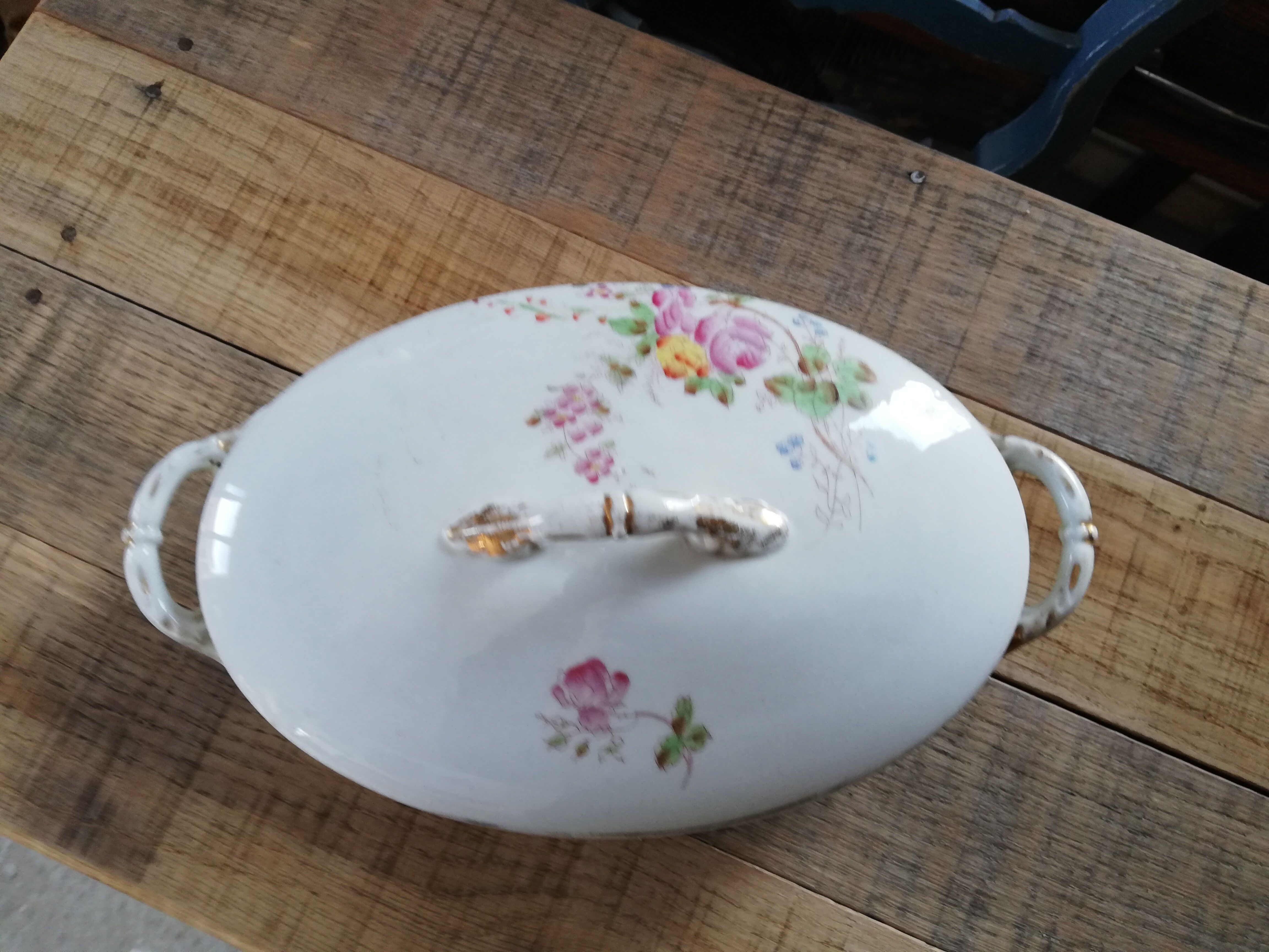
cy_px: 476
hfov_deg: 65.3
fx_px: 990
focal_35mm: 27
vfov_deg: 51.4
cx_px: 634
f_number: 2.2
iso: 200
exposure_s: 1/30
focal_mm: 3.81
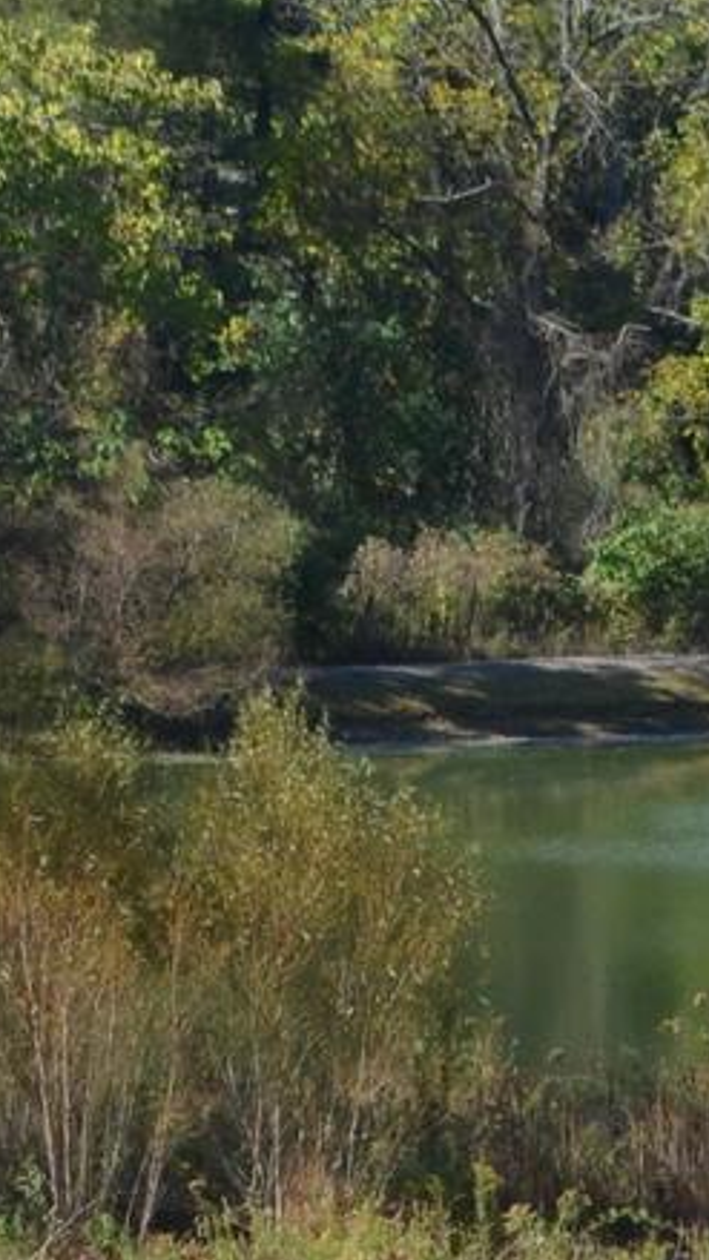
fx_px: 8569
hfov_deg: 4.7
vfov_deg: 8.4
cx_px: 78
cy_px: 191
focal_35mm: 256
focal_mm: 35
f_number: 7.1
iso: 100
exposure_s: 1/200
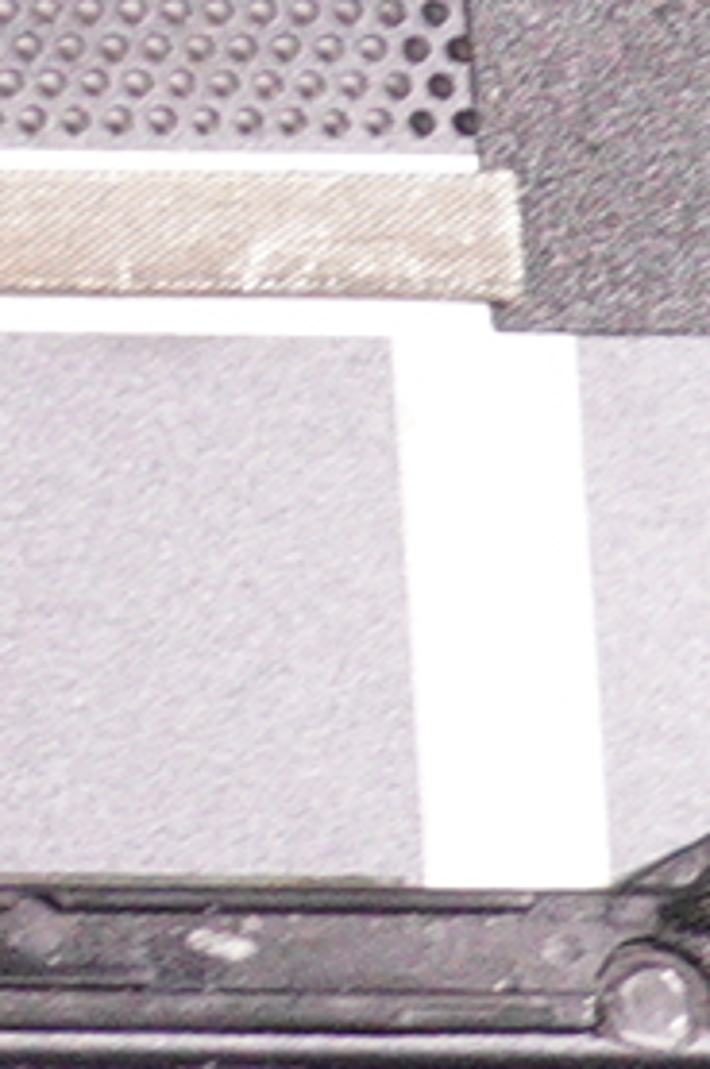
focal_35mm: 391
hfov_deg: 3.2
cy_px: -1625
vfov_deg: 5.1
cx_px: -2971
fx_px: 11595
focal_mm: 24
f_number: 5.6
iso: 1600
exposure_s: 1/200
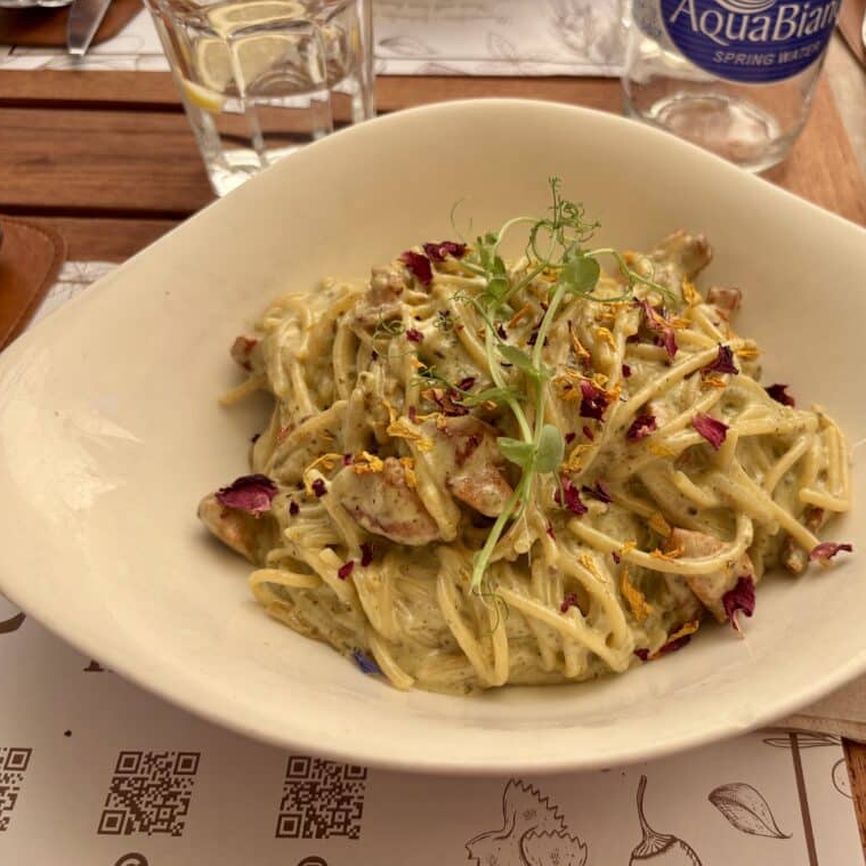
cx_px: 537
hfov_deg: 52.0
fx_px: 877
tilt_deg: -49.2
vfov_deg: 52.5
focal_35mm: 31
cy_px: 437
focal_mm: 5.96
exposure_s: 1/684
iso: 50
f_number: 1.6
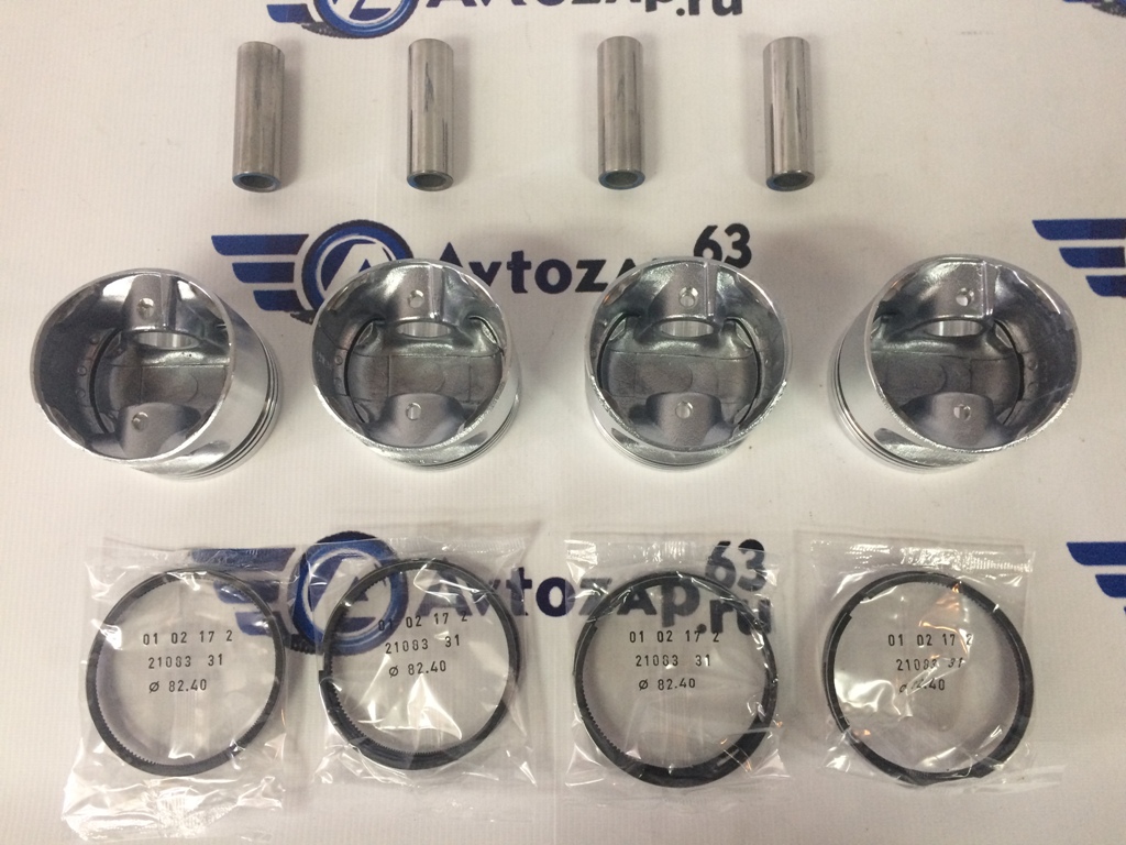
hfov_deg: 61.7
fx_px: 943
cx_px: 563
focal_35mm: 29
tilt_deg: -81.8
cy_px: 422
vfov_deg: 48.2
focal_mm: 4.15
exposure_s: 1/33
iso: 80
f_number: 2.2
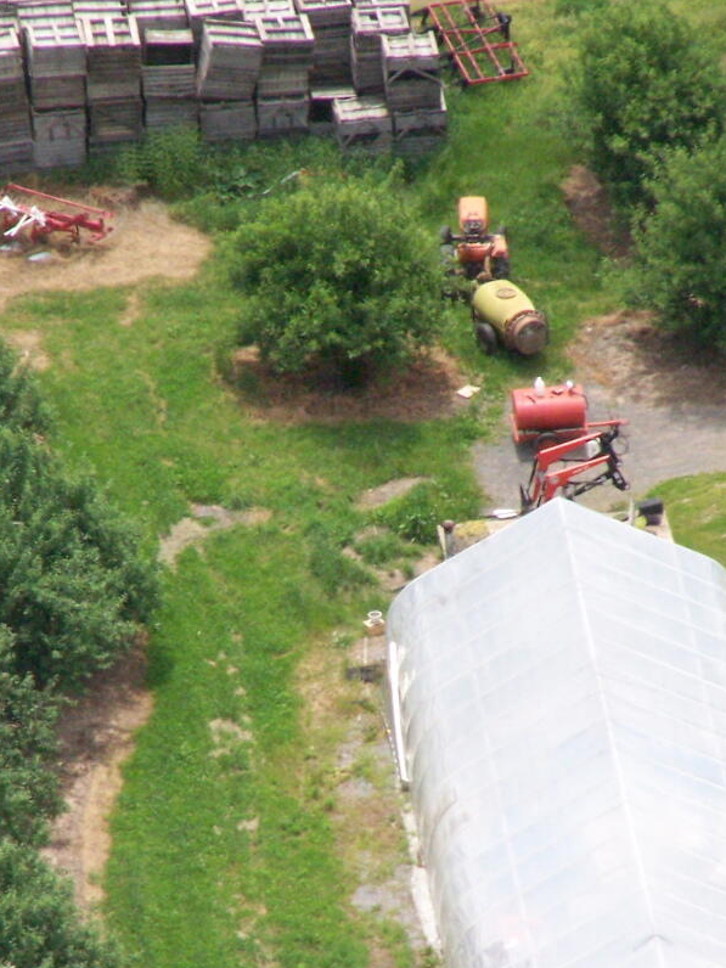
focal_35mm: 652
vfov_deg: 3.0
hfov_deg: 2.3
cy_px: 712
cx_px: 323
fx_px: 18232
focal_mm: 63
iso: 400
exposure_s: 1/1250
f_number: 7.1
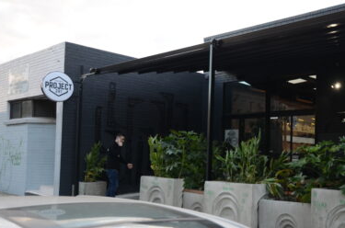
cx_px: 263
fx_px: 390
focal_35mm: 41
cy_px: 131
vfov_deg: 32.6
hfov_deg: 45.9
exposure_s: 1/125
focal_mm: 17
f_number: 4
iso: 400
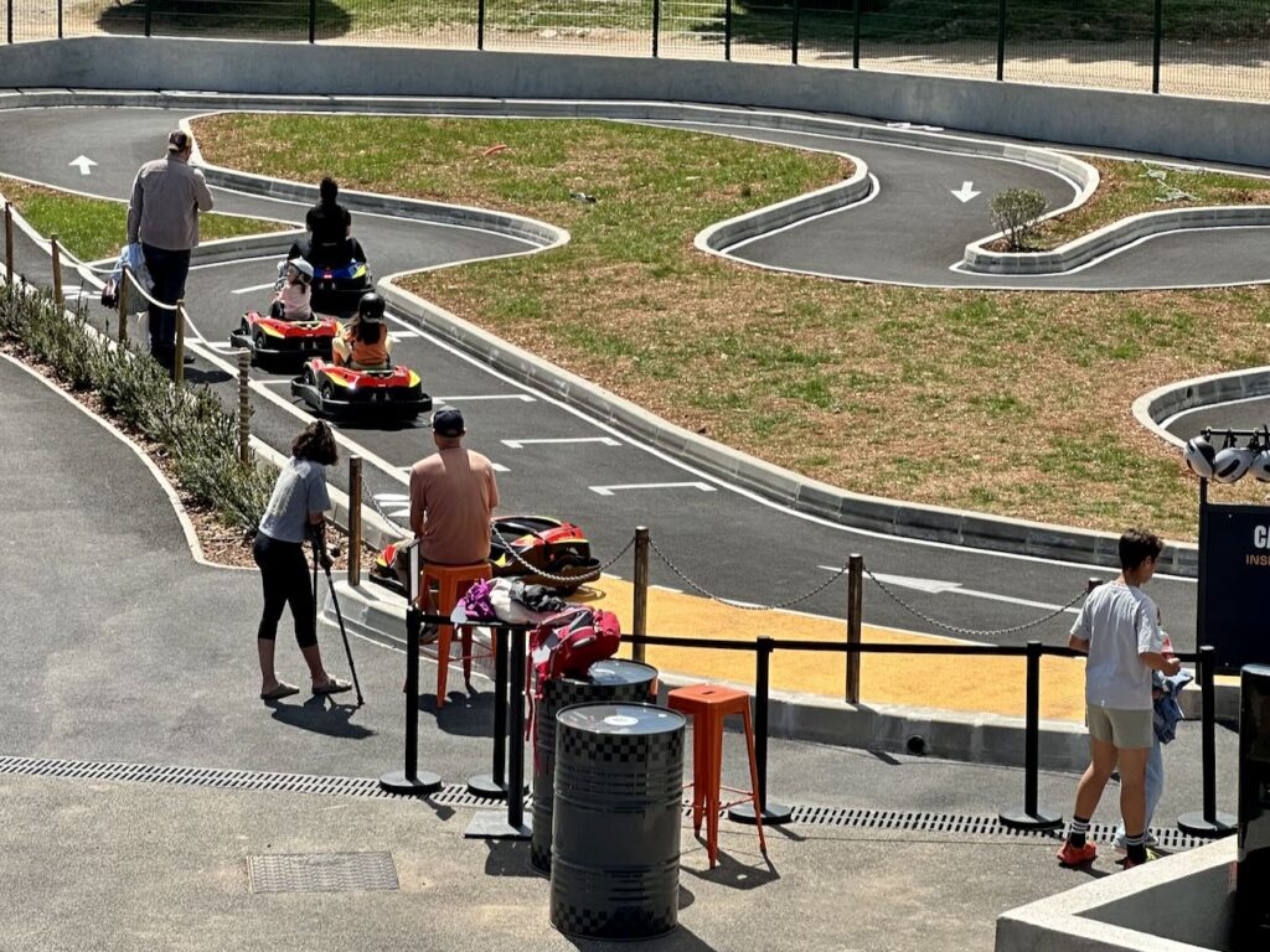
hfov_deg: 25.3
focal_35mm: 77
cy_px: 476
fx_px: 2825
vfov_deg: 19.1
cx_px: 635
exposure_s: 1/686
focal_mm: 9
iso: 32
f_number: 2.8
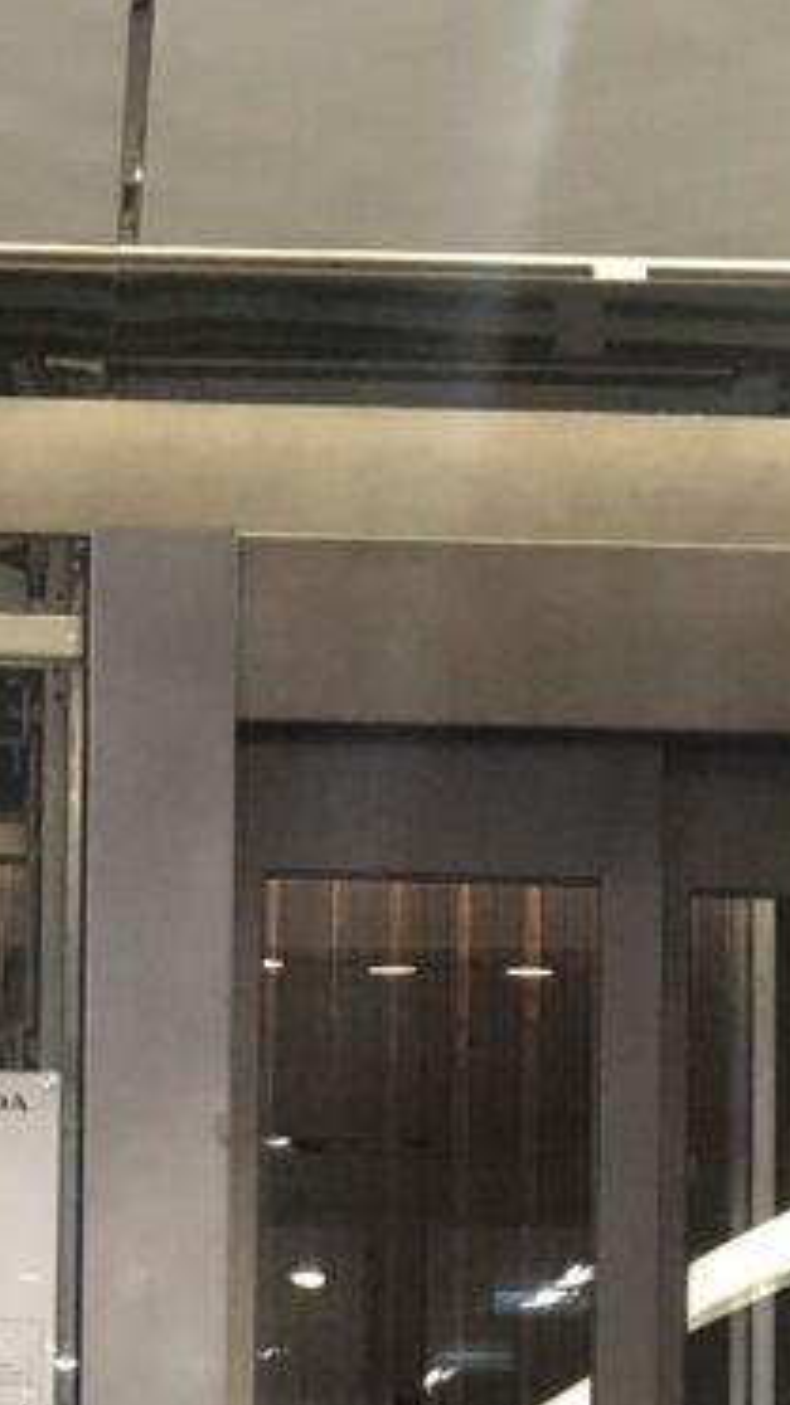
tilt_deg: +1.5
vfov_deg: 12.4
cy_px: 1526
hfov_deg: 7.1
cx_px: 472
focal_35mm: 171
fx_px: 6374
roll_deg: -0.3
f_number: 2.8
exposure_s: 1/50
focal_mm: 6.6
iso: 1250
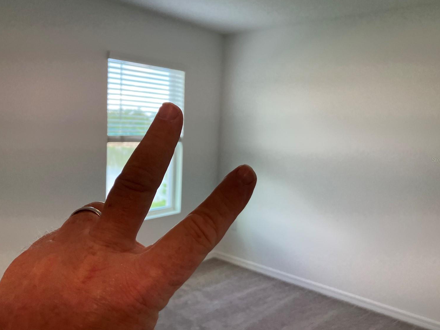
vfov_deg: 46.8
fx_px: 381
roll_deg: -1.8
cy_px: 160
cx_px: 224
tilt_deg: -4.0
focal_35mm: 30
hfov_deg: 60.0
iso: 80
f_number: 1.8
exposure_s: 1/120
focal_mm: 3.99
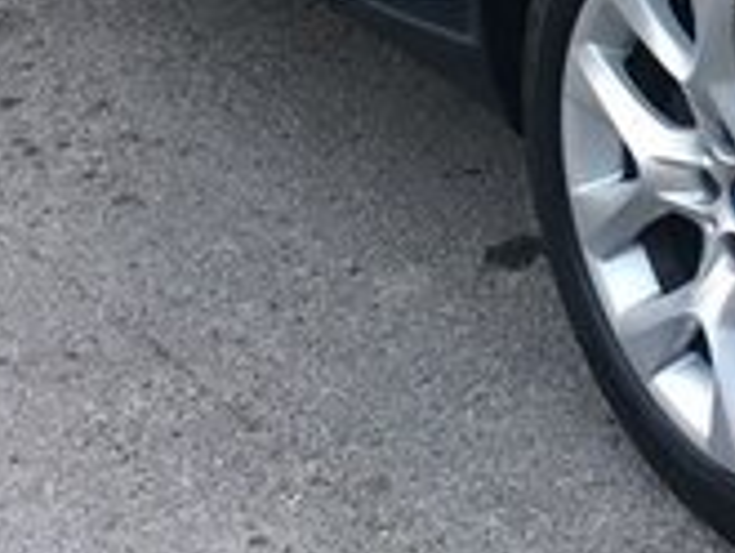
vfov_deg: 12.1
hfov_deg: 16.8
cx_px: 633
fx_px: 2465
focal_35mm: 116
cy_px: -332
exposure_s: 1/33
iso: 25
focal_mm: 4.15
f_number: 2.2
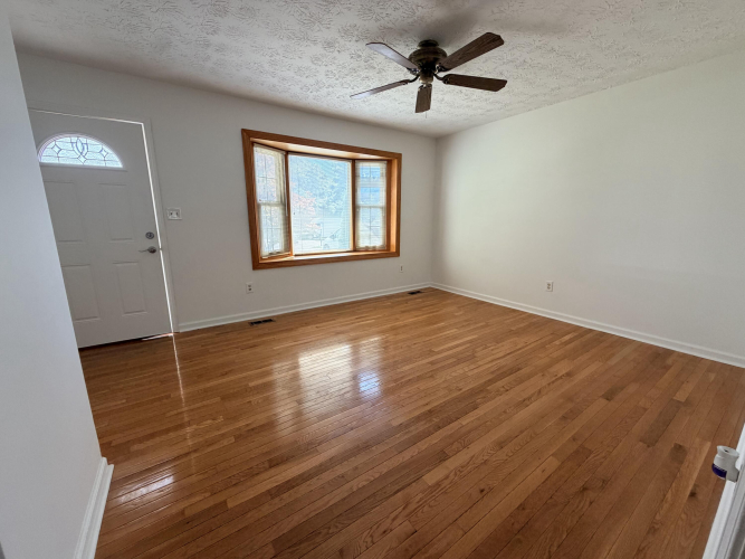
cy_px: 280
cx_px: 372
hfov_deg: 102.1
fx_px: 301
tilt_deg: -11.6
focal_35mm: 14
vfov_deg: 85.7
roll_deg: +0.7
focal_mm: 2.22
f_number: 2.2
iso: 200
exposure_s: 1/121
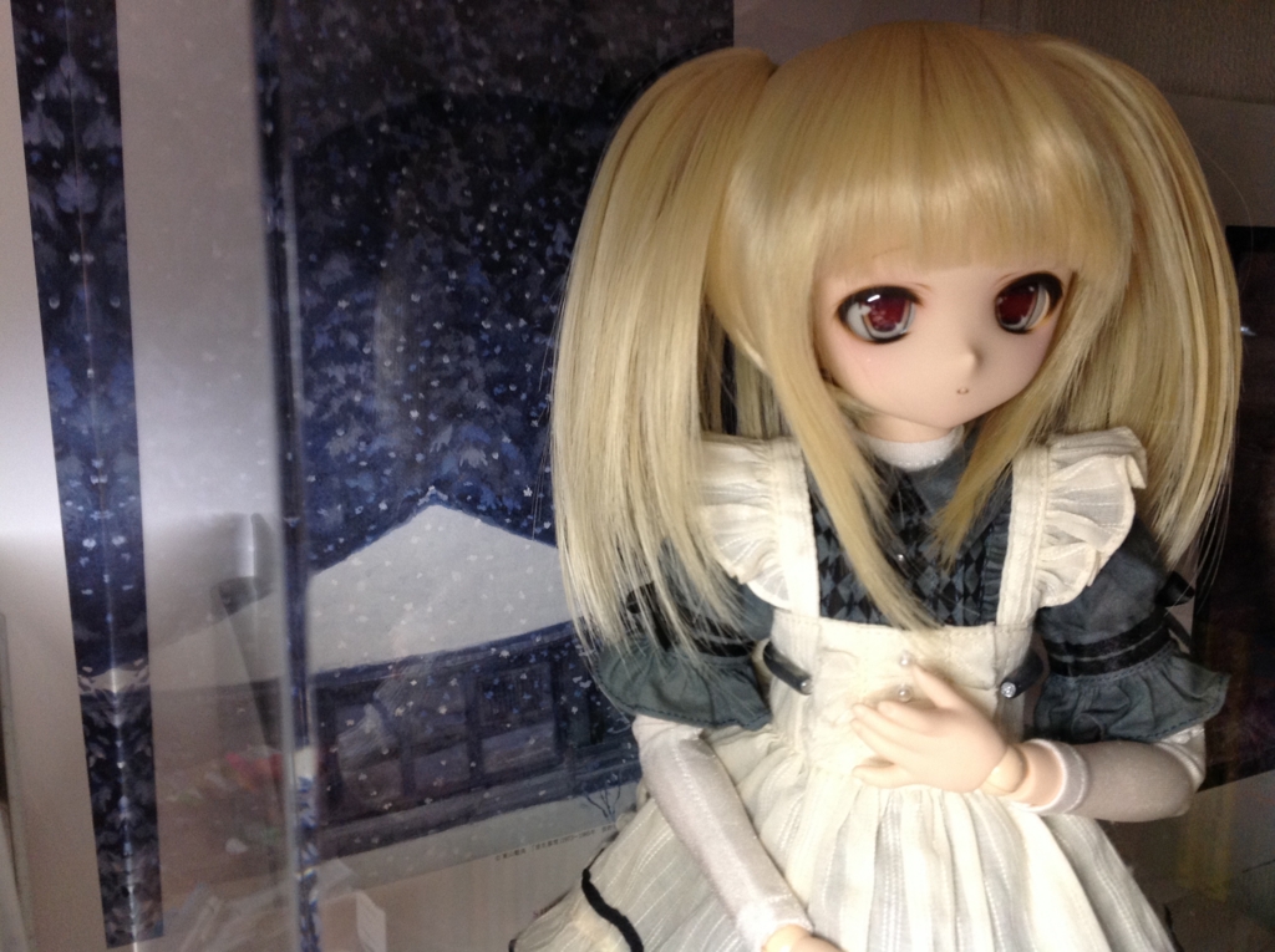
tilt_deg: -10.3
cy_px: 476
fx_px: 1287
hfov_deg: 52.7
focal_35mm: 35
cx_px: 638
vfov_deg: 40.6
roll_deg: +0.1
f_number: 2.4
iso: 100
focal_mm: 4.28
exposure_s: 1/15
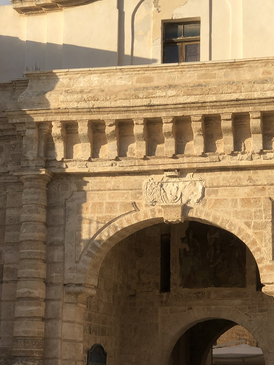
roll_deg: -0.6
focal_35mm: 92
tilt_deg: +11.4
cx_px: 182
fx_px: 971
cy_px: 190
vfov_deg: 21.3
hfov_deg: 16.0
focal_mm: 6
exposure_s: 1/867
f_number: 2.4
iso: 16
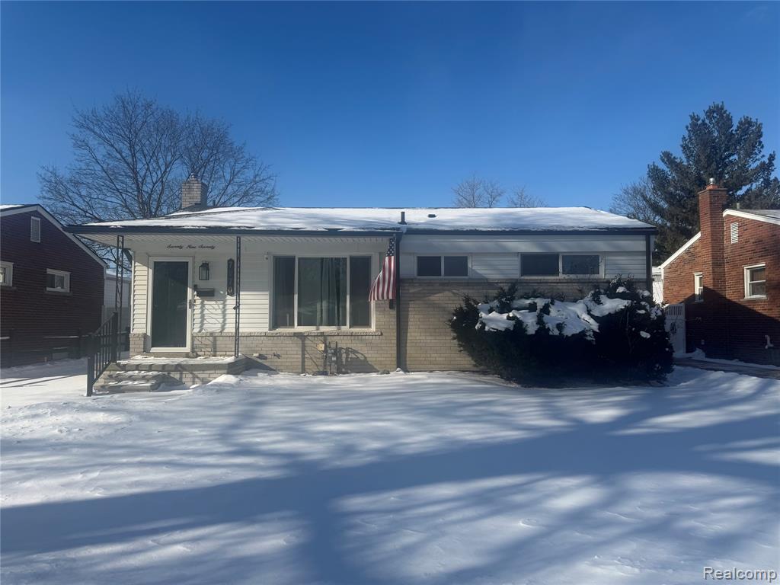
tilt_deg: +4.2
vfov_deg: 56.8
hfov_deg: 71.6
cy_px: 292
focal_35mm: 24
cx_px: 390
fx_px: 541
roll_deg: +0.3
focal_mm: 6.76
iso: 80
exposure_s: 1/7353
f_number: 1.78
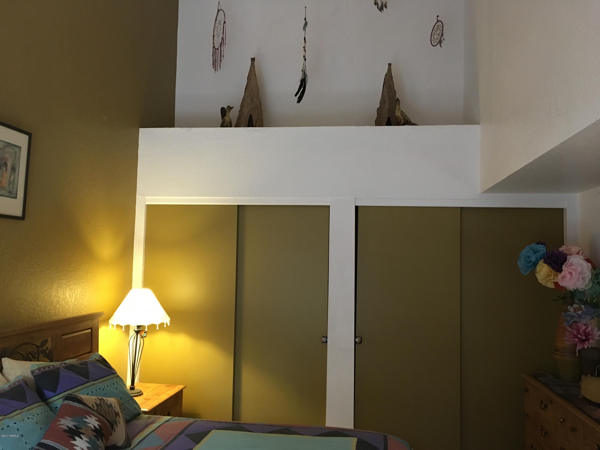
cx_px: 300
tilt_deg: +3.9
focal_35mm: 29
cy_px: 225
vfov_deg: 48.2
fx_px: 503
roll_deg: -0.9
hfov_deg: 61.7
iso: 200
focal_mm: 4.15
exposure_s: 1/24
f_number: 2.2
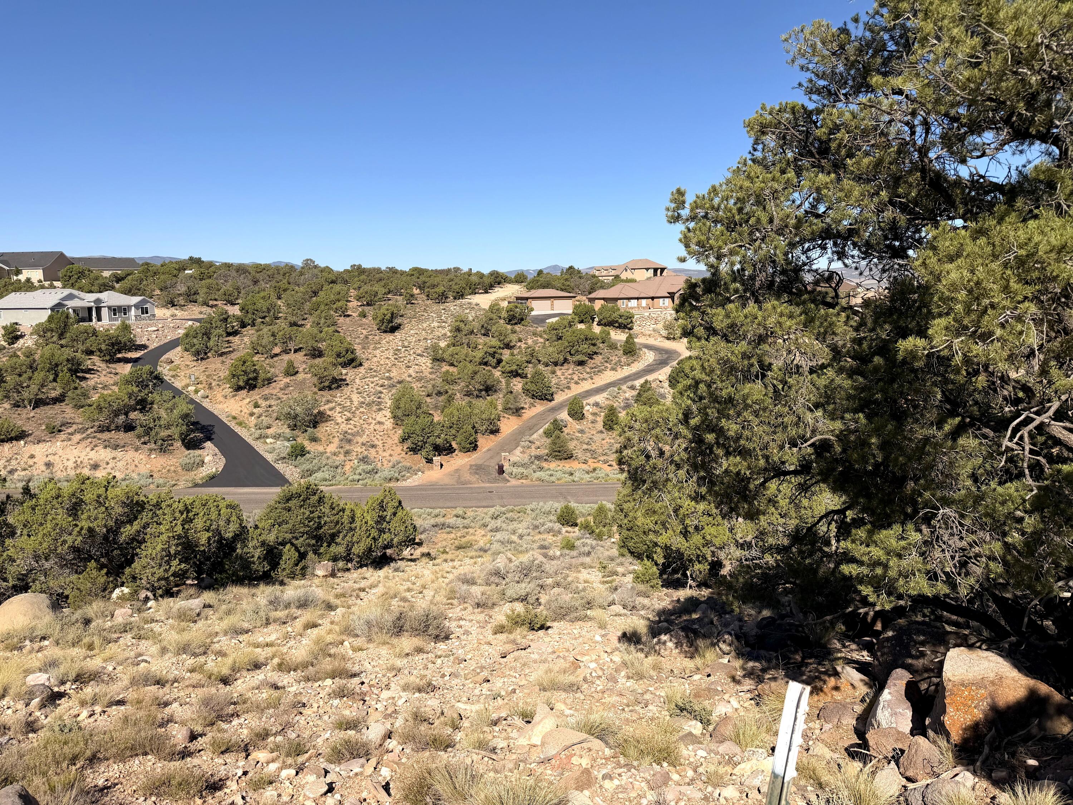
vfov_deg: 56.8
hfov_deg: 71.6
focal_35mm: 24
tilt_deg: -8.8
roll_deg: +1.2
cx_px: 536
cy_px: 402
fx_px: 744
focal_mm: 6.76
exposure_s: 1/5714
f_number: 1.78
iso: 80
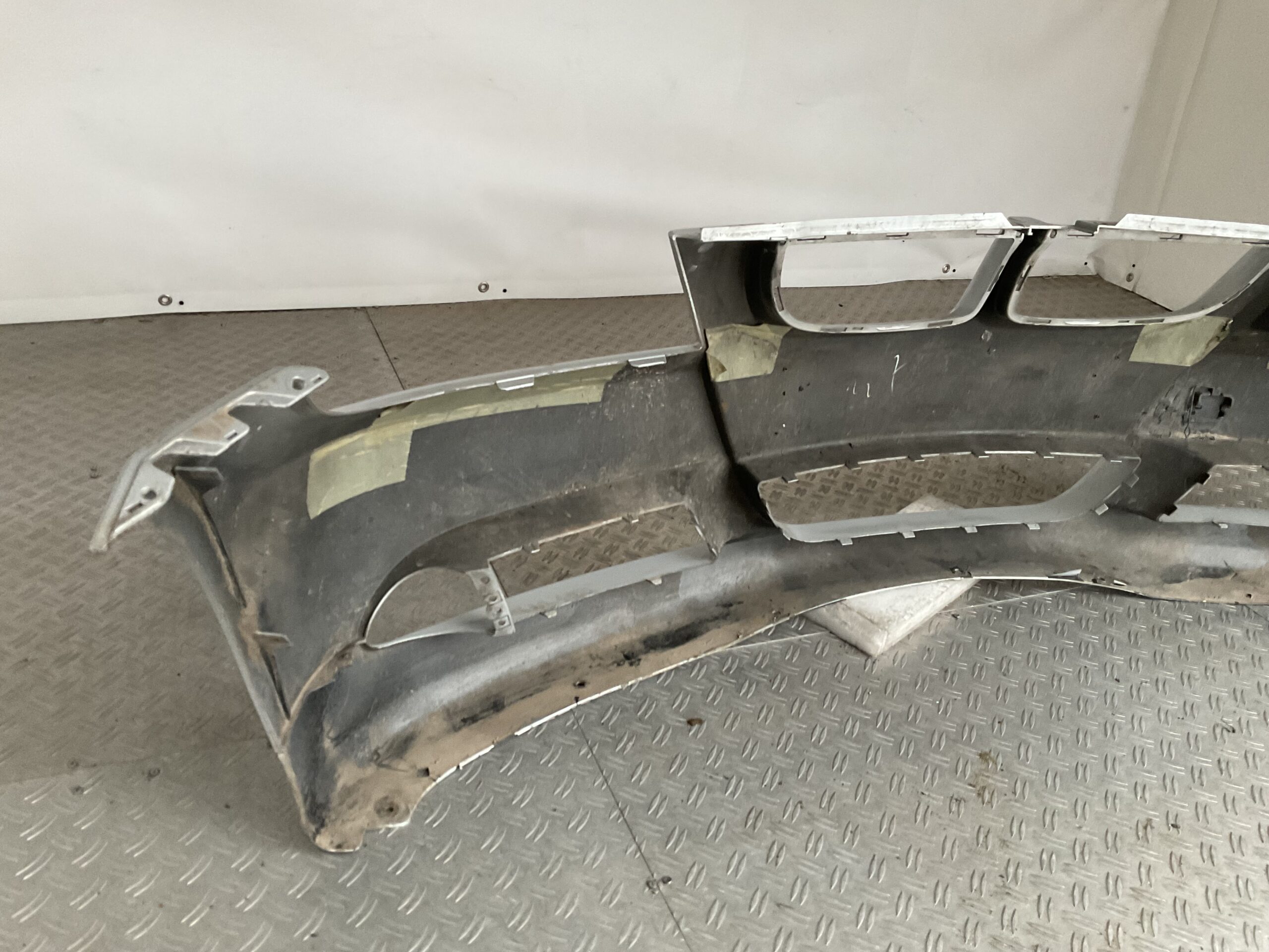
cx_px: 634
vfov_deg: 48.2
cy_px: 476
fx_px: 1063
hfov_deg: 61.7
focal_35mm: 29
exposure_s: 1/60
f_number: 1.8
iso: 160
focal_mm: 3
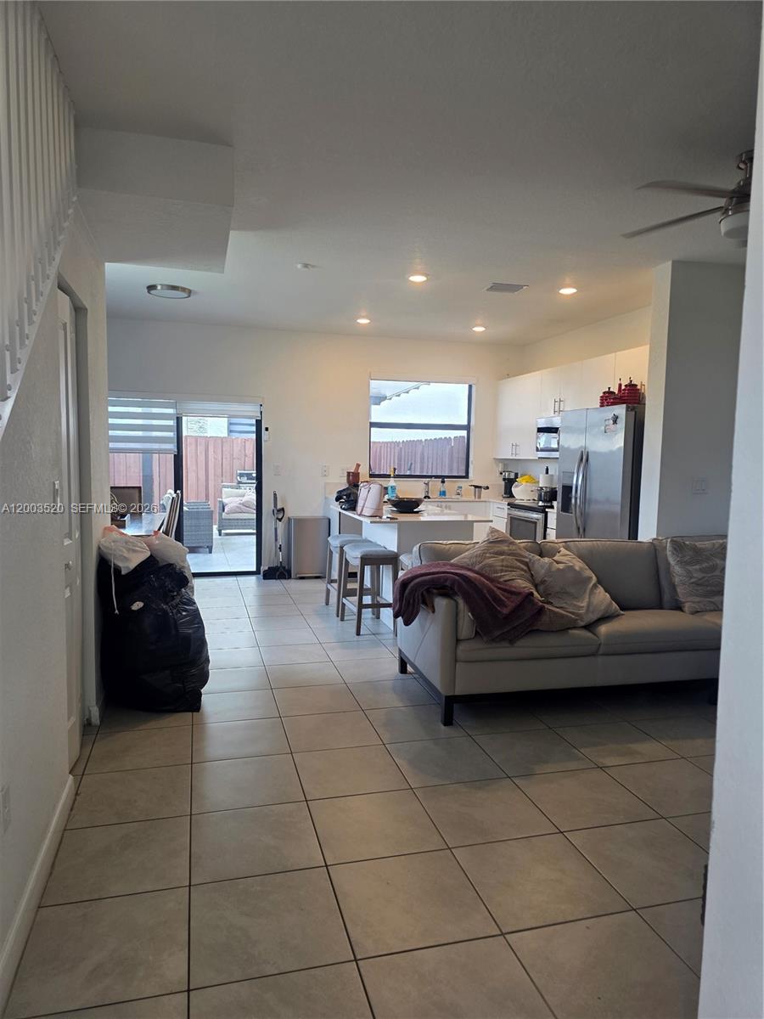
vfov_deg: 73.9
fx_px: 677
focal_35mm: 23
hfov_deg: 58.9
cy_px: 510
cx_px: 382
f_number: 1.7
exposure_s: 1/120
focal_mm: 6.3
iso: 125
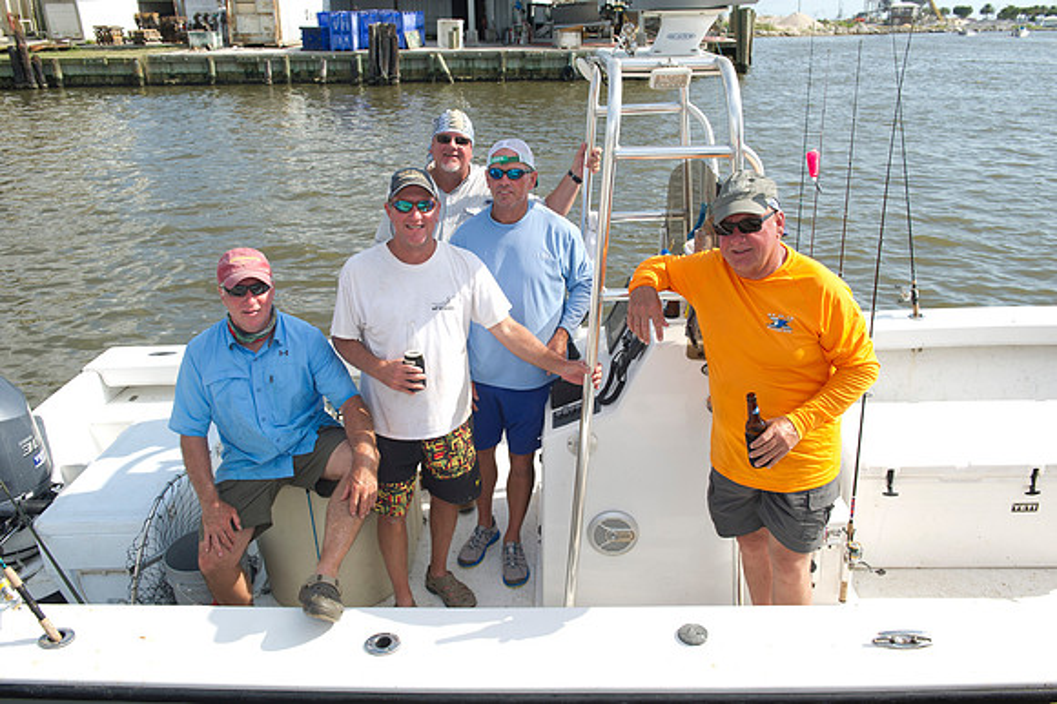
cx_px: 528
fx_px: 851
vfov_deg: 44.9
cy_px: 352
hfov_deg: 63.7
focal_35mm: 29
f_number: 8
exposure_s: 1/250
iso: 125
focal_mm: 29
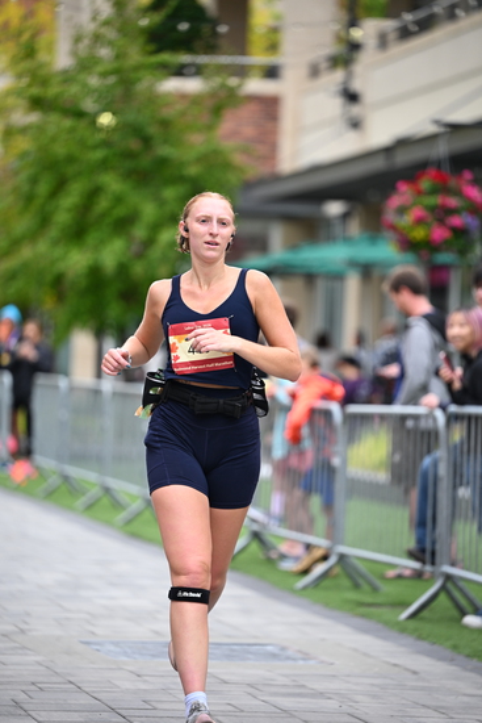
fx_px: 3111
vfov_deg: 13.2
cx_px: 241
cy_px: 362
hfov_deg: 8.9
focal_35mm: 155
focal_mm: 155
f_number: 2.8
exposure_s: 1/2000
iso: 640
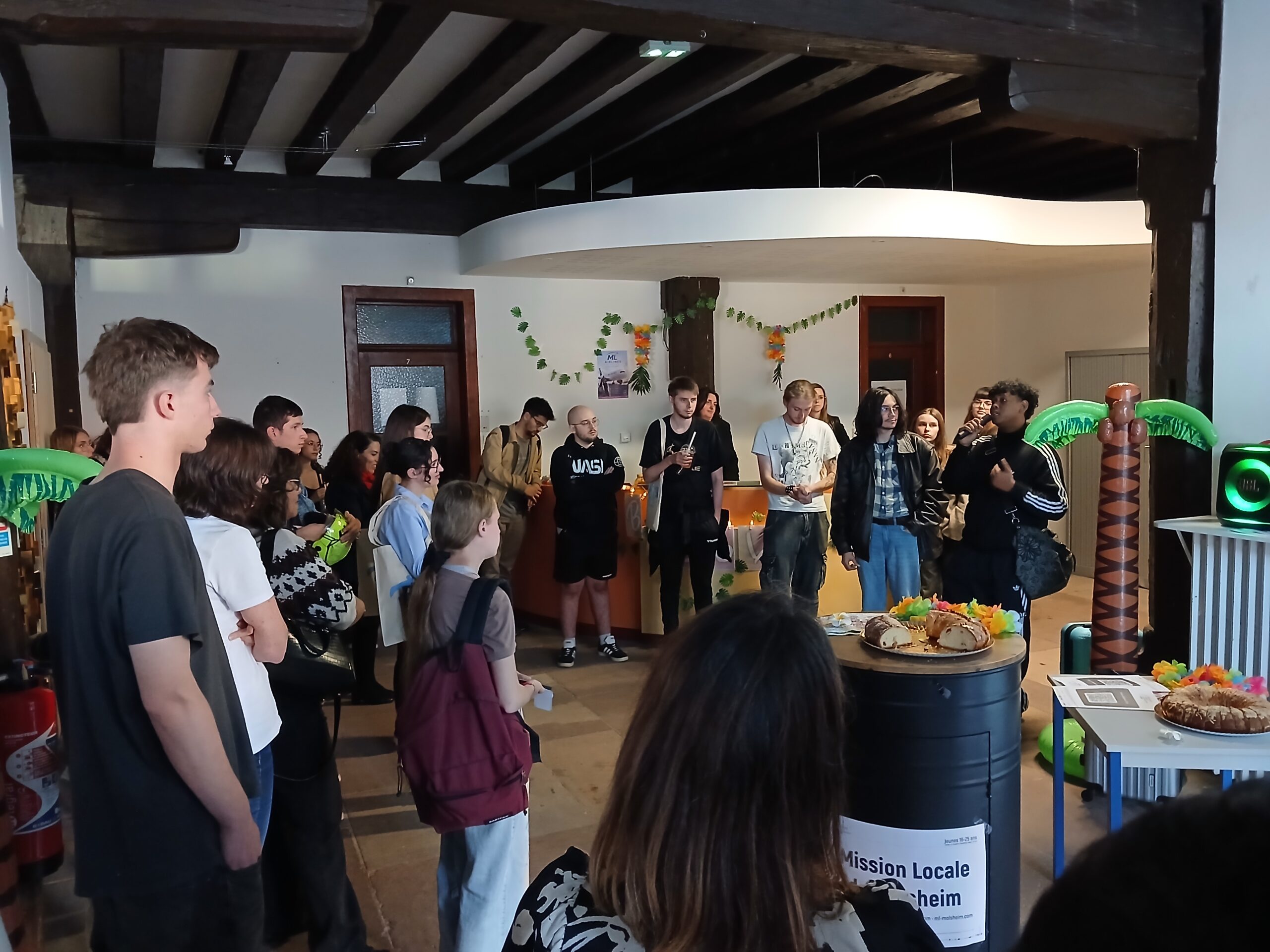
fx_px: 991
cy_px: 476
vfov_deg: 51.4
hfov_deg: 65.3
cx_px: 635
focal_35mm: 27
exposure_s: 1/20
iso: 500
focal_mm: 3.98
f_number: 1.8
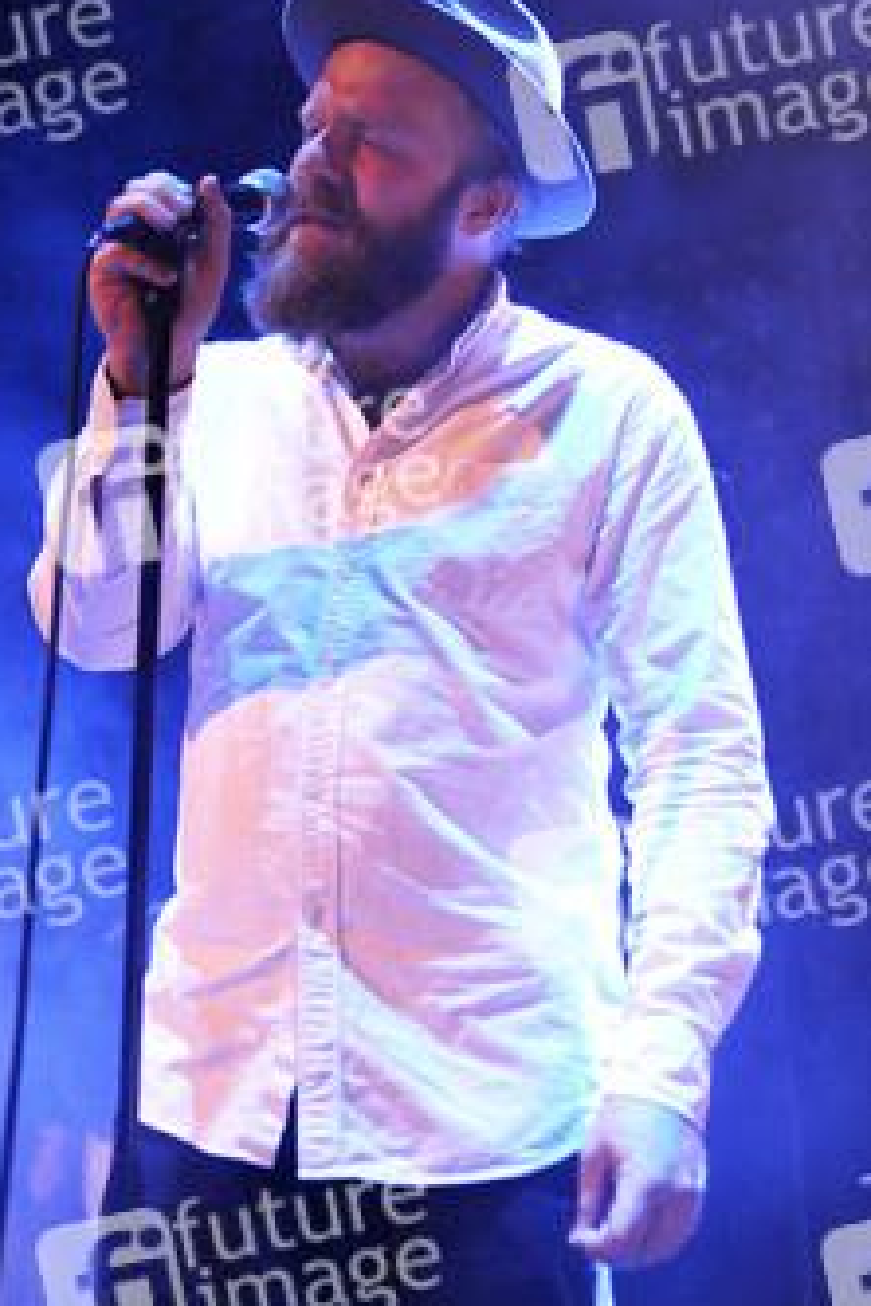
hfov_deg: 28.0
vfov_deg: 41.1
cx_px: 355
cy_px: 678
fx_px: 1742
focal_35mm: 48
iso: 3200
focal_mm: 40
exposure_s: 1/100
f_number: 2.8
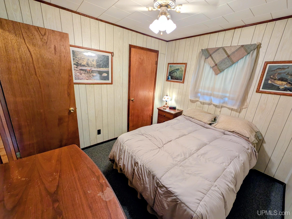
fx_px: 101
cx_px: 146
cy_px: 110
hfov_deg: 110.5
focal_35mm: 12
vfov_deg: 94.5
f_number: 1.7
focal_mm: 2.02
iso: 58
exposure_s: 1/40
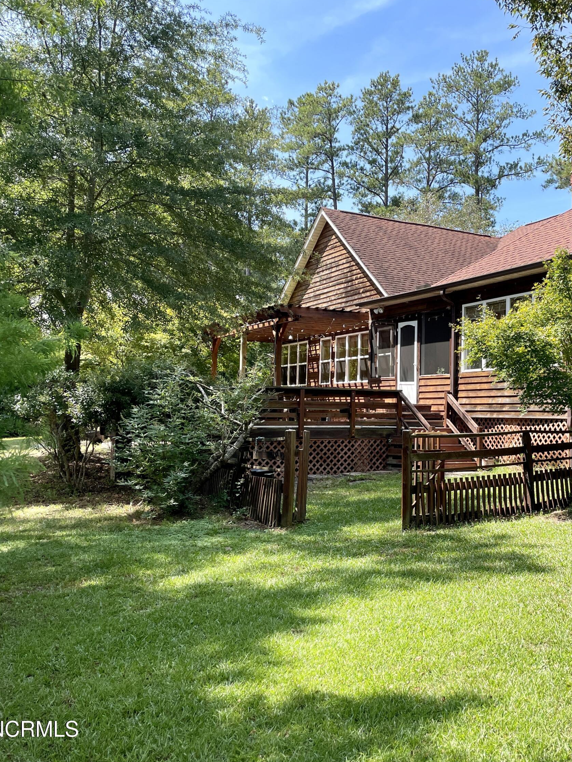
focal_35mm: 35
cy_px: 380
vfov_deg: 52.6
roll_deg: -0.6
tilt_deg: +4.3
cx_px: 431
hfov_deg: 39.6
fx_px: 771
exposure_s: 1/1006
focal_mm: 4.2
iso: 32
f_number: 1.6
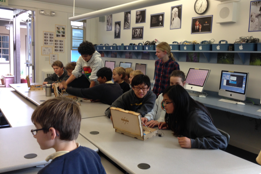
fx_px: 254
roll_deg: -0.8
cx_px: 133
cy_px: 79
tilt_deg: -5.4
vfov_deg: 37.8
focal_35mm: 35
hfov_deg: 54.4
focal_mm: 4.12
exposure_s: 1/20
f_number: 2.4
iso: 64
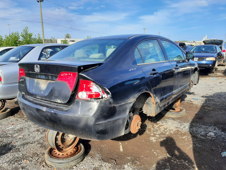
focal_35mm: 26
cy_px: 85
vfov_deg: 53.1
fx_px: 170
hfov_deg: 67.3
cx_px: 113
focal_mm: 3.92
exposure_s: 1/673
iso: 40
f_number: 1.7
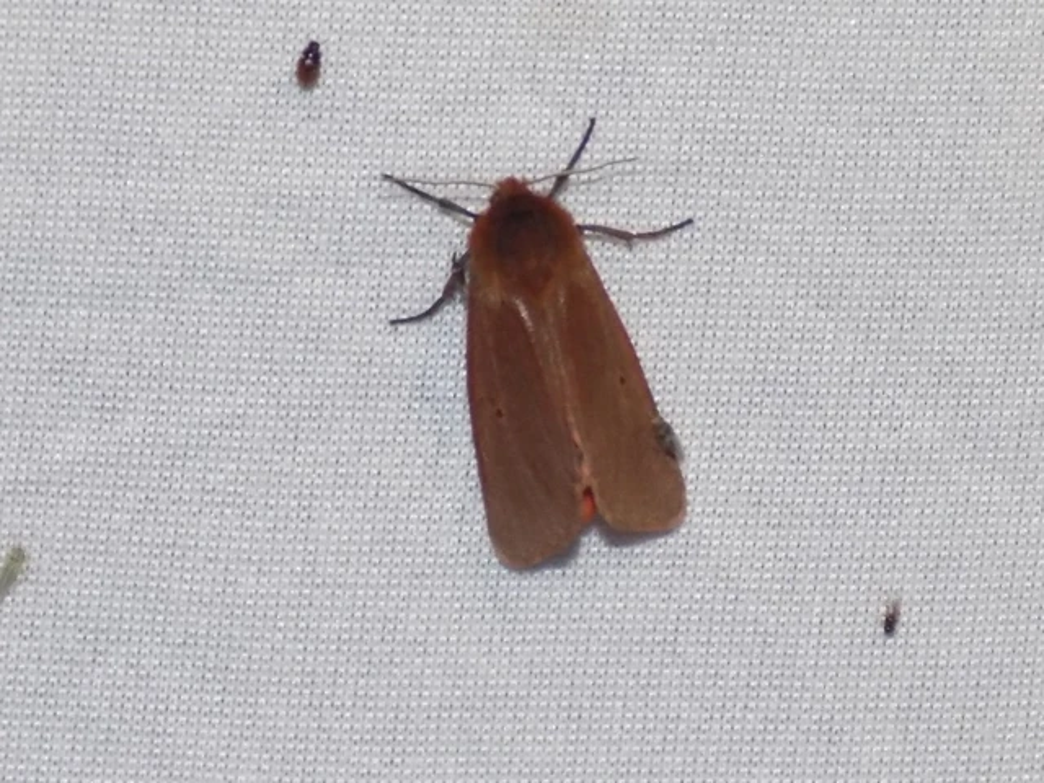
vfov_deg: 22.6
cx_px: 522
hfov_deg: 29.8
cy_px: 392
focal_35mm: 65
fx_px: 1960
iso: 200
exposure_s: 1/30
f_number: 4.1
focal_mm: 11.5
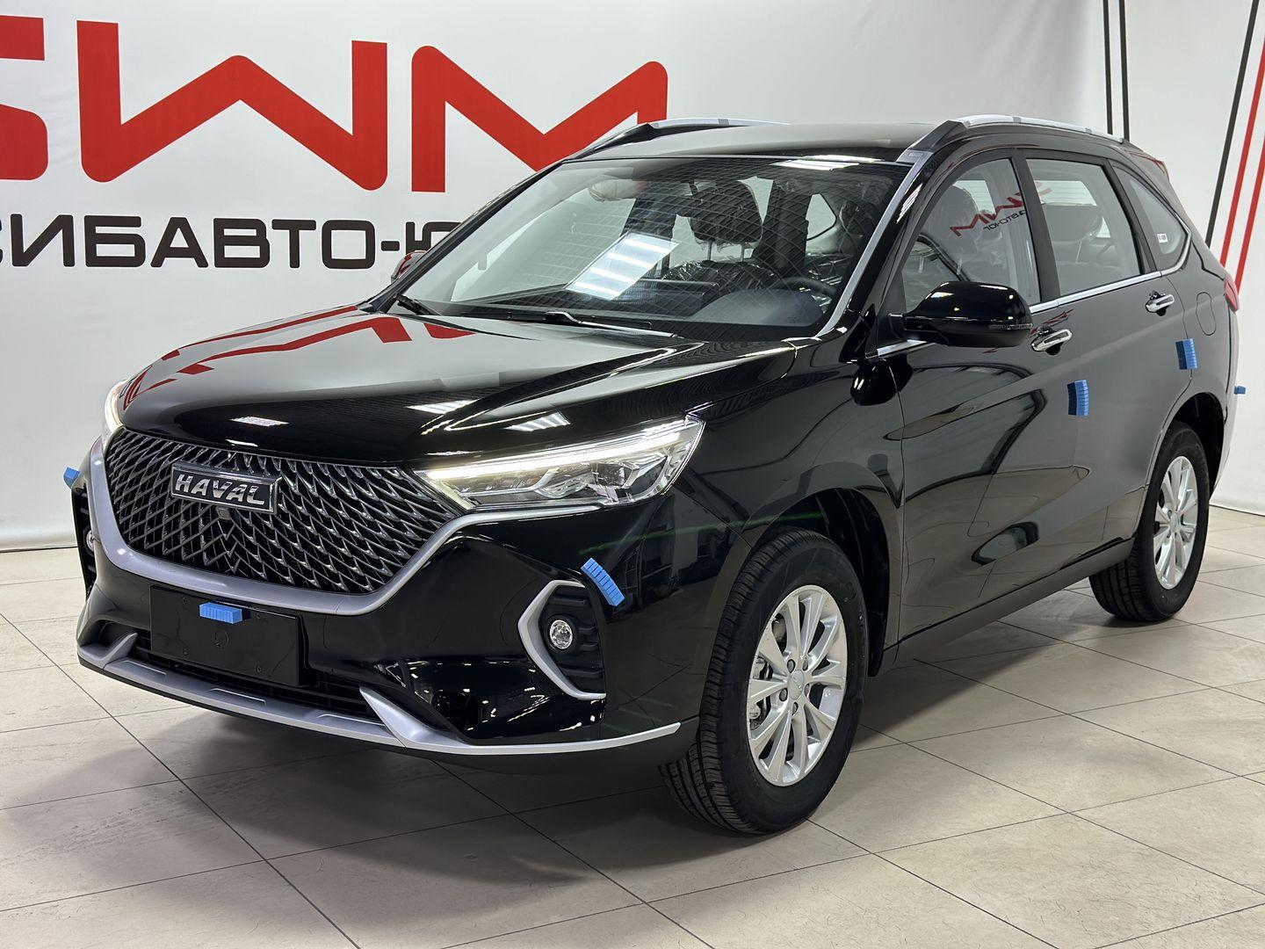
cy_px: 474
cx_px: 632
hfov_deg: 39.7
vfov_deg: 30.3
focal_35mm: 48
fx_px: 1754
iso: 160
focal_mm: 6.86
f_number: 1.78
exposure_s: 1/100
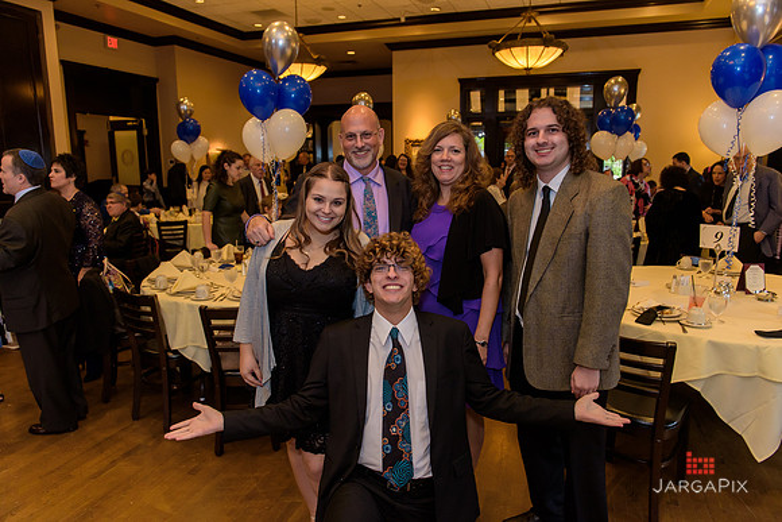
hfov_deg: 69.4
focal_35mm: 26
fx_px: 565
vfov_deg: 49.6
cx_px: 391
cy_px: 261
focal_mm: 26
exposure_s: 1/125
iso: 1600
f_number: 3.2
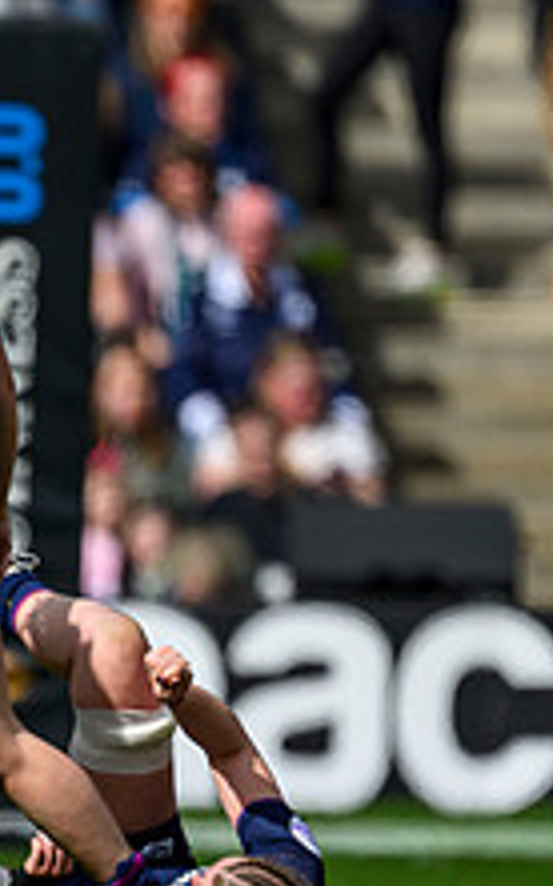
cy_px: 626
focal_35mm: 2104
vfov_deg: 1.0
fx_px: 50768
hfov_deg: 0.6
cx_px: -314
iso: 500
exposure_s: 1/8000
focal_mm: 560
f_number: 4
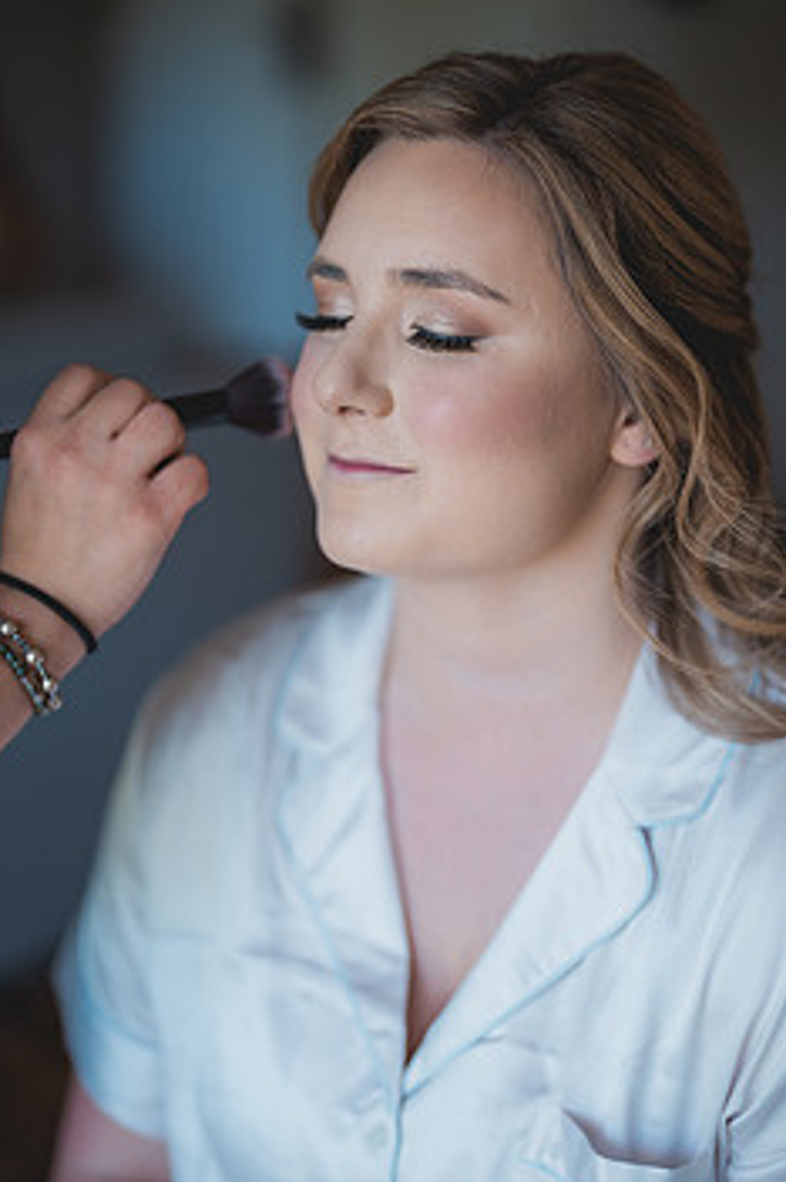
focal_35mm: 64
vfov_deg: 31.4
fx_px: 2100
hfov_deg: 21.2
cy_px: 635
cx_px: 420
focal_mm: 50
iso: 200
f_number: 1.2
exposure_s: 1/320
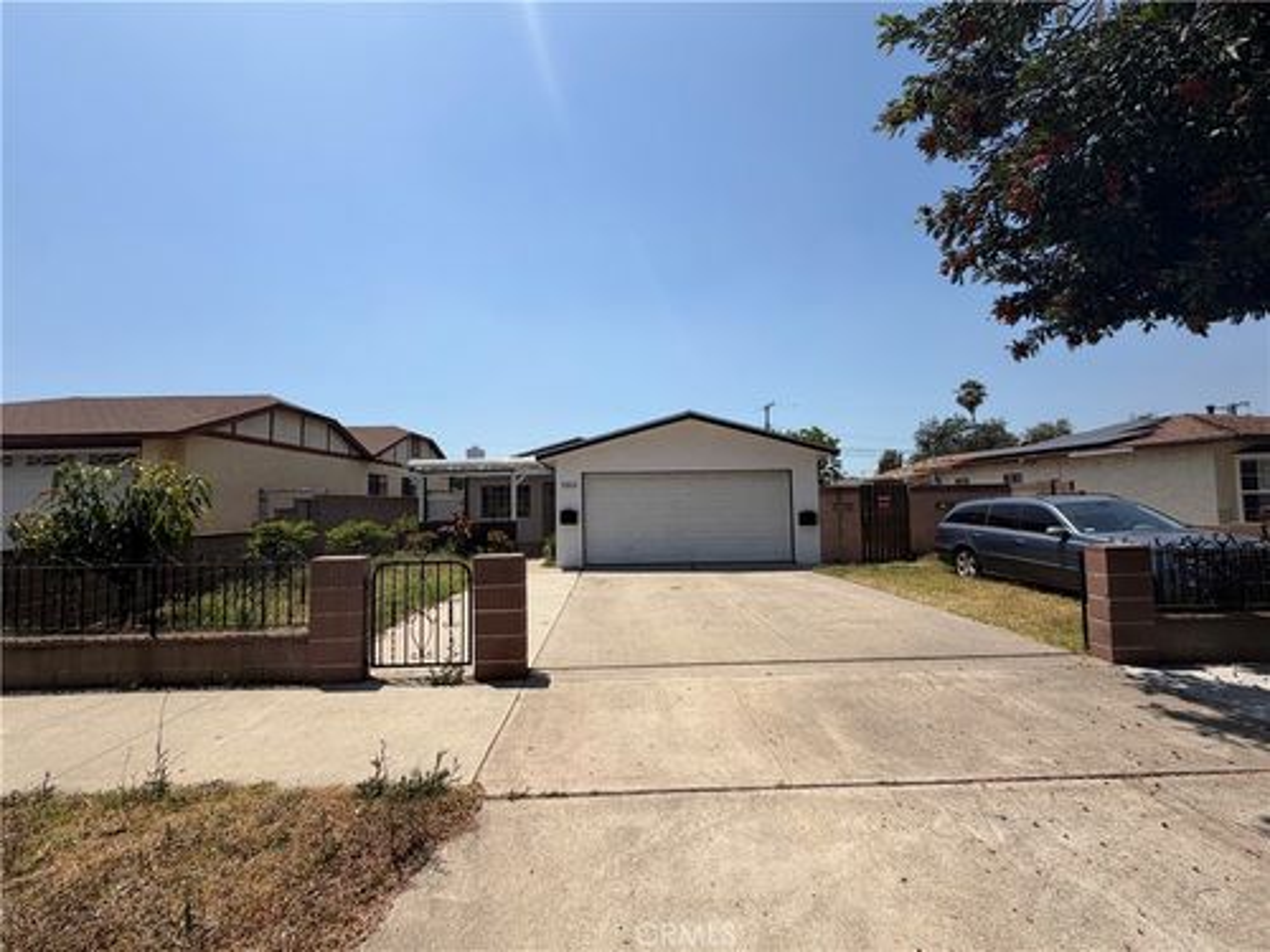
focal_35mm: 14
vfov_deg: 85.7
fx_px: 514
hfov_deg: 102.1
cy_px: 476
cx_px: 635
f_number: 2.2
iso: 20
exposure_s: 1/1339
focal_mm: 2.22
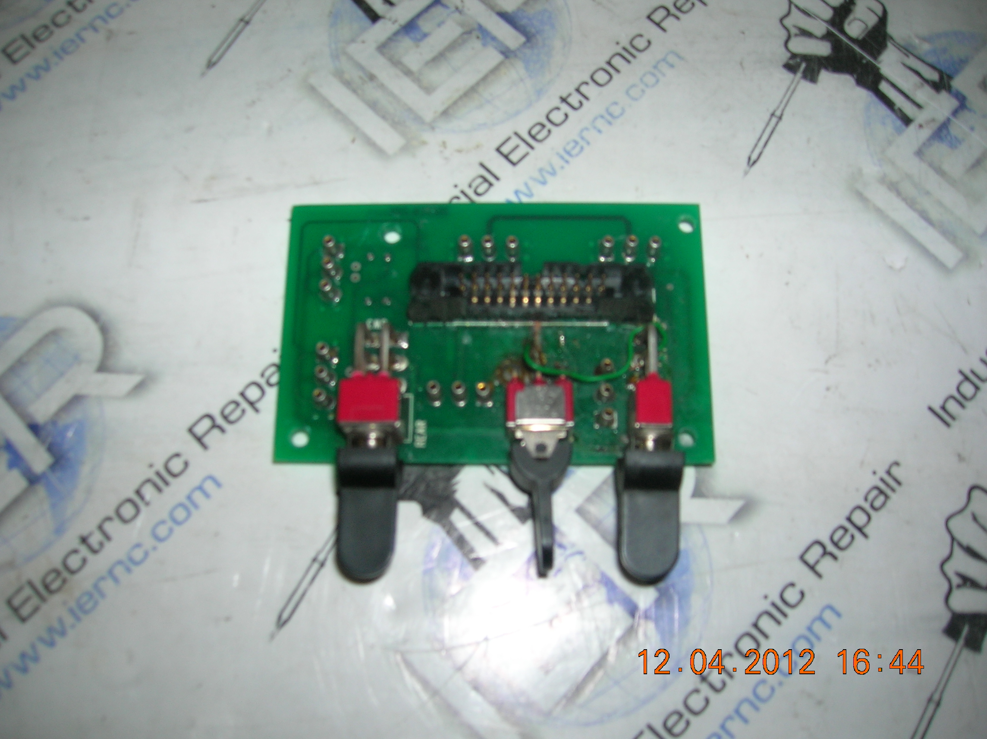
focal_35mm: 34
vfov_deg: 41.7
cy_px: 370
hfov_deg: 54.0
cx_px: 494
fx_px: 969
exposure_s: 1/60.1
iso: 50
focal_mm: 5.7
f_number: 2.9
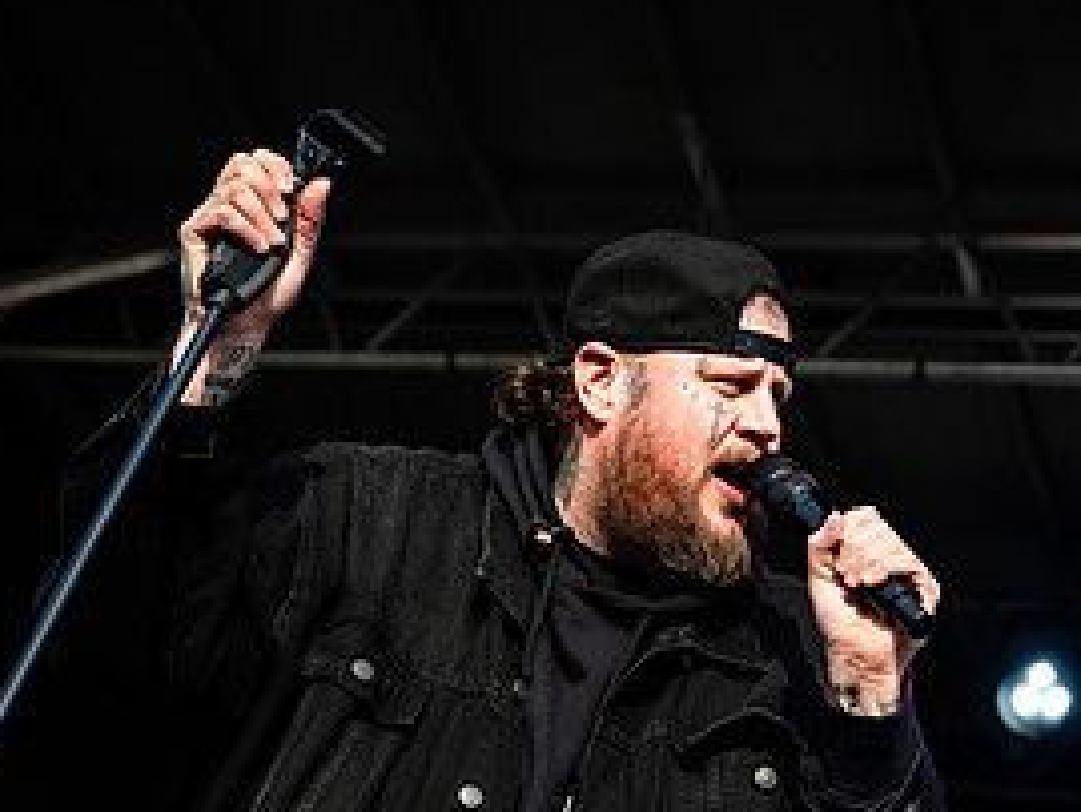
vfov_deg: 17.6
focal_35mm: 83
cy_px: 657
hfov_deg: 23.5
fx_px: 2593
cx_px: 687
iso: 80
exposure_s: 1/640
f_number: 2.8
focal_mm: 40
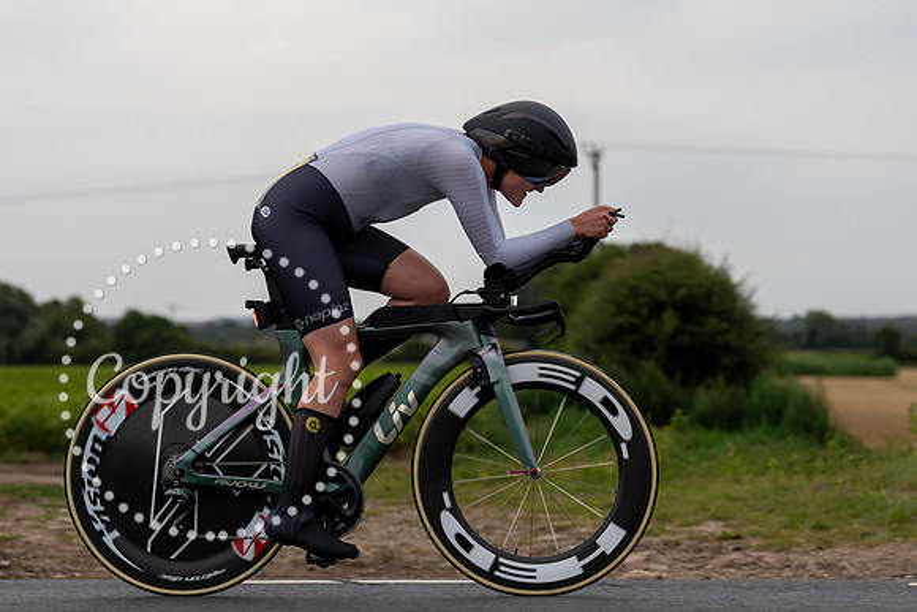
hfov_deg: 19.7
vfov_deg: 13.2
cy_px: 224
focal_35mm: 103
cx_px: 395
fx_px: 2634
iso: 500
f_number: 3.2
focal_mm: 74
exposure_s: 1/1000
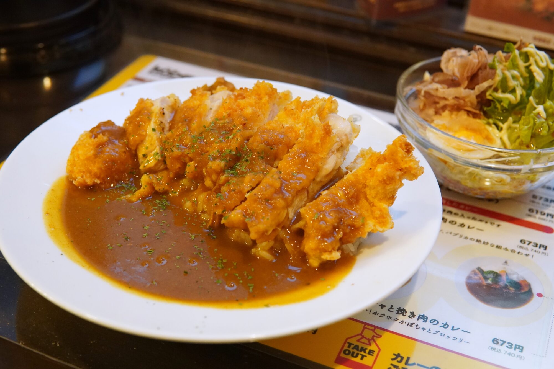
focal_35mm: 45
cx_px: 277
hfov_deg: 43.6
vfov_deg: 29.9
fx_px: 692
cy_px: 184
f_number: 4
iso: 2500
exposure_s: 1/50
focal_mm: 30
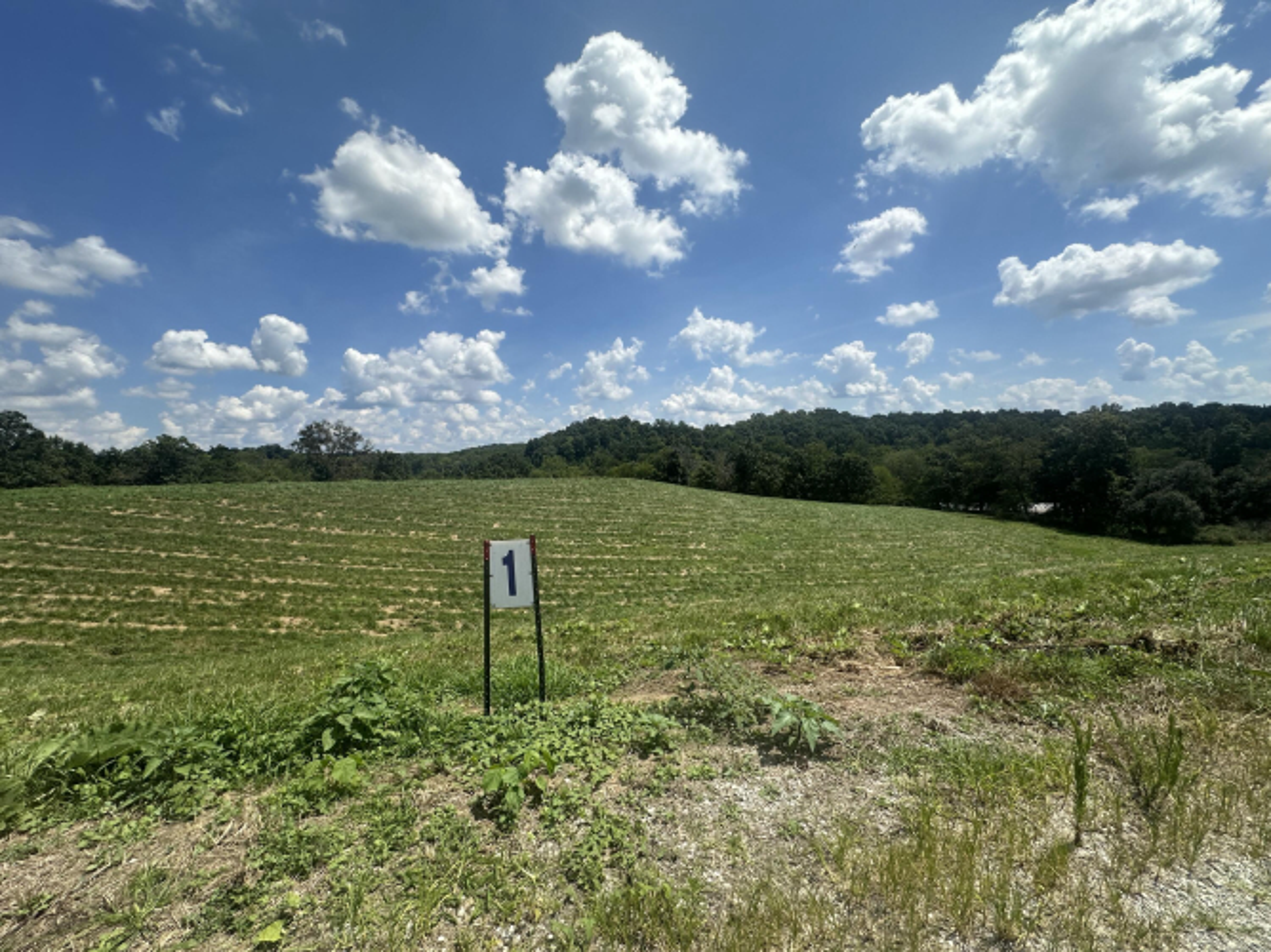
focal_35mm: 14
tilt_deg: +0.1
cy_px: 476
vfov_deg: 85.7
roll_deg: +1.9
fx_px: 514
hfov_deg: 102.1
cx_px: 636
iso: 50
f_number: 2.2
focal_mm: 2.22
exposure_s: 1/3040
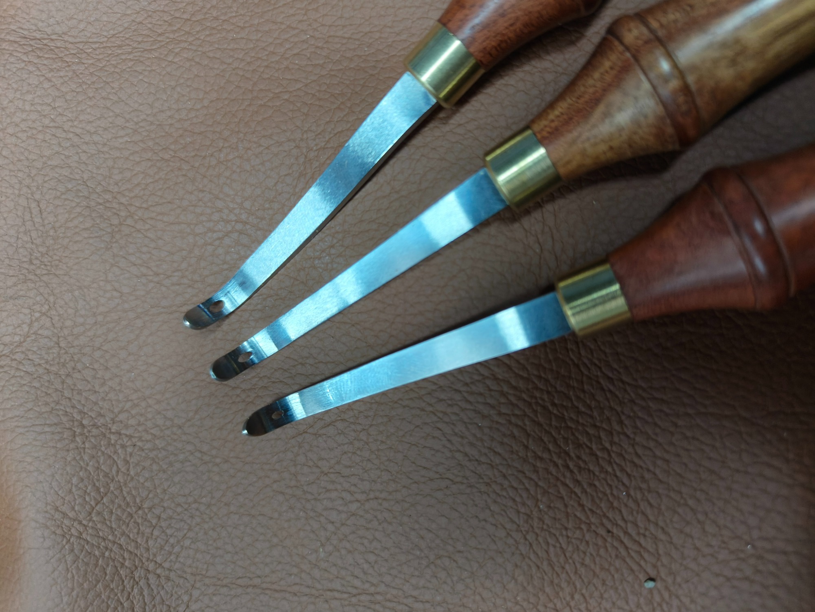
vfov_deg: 56.8
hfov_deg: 71.6
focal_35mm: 24
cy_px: 306
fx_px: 565
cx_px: 408
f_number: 1.8
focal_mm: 5.59
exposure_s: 1/84
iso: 250
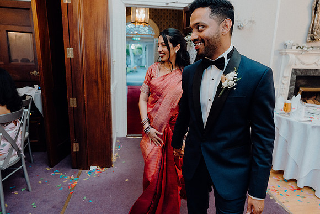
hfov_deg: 73.7
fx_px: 213
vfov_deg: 53.2
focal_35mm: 24
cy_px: 107
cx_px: 160
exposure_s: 1/200
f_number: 3.5
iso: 2500
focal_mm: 24
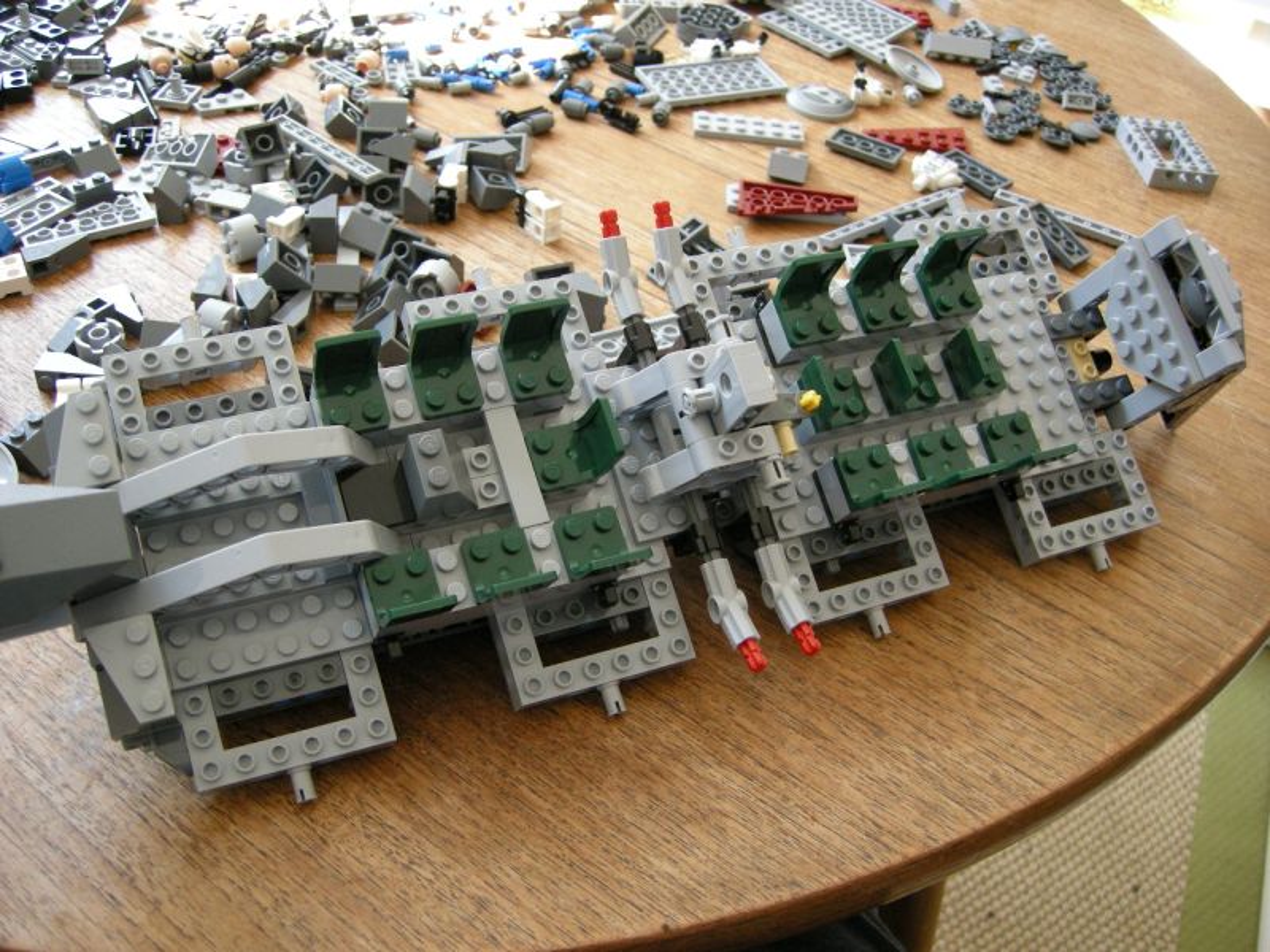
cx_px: 635
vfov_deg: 39.7
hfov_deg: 51.4
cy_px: 476
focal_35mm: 36
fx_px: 1321
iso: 165
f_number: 2.7
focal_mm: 7.5
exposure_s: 1/62.5
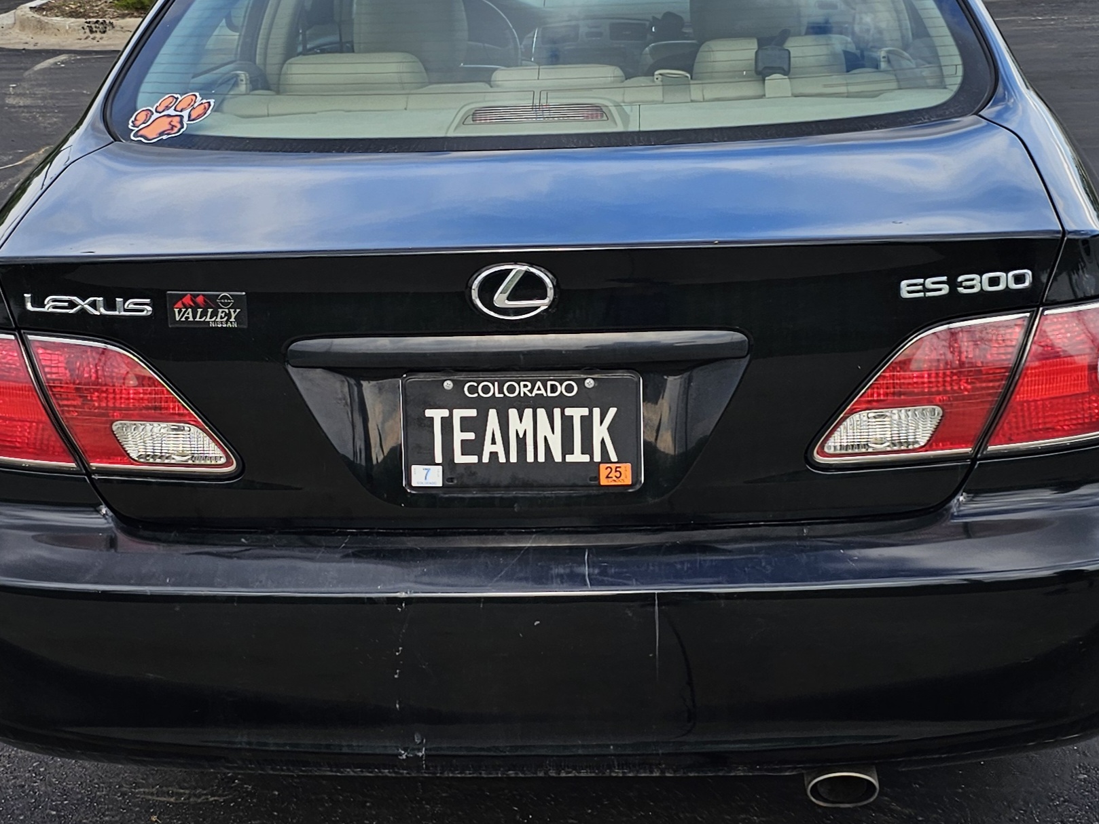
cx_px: 550
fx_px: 730
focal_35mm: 23
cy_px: 412
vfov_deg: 58.9
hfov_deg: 73.9
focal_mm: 6.3
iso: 10
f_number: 1.7
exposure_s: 1/303
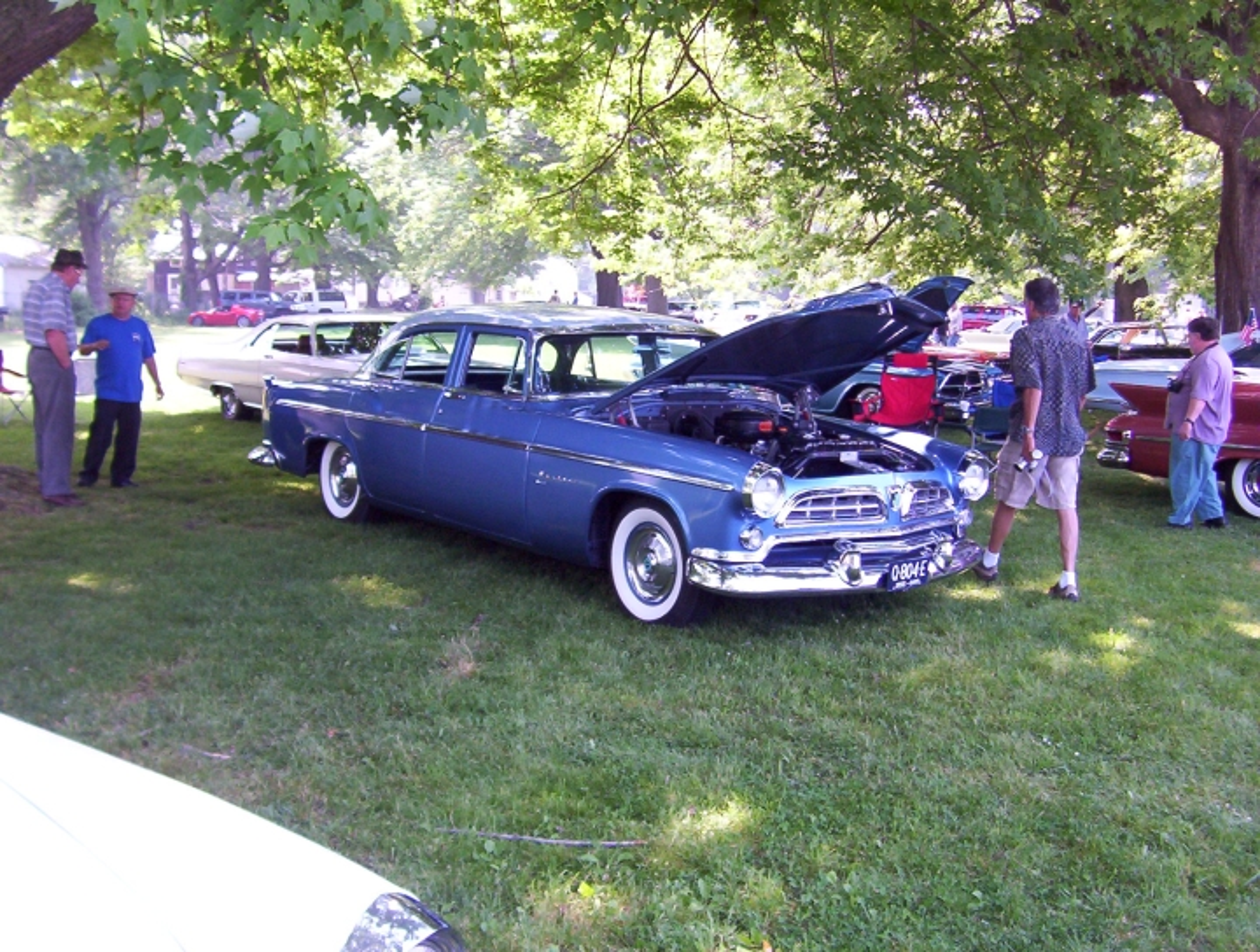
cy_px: 476
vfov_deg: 39.8
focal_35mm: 36
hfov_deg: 51.2
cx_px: 630
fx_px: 1314
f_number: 2.76
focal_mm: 5.54
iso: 100
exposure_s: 1/168
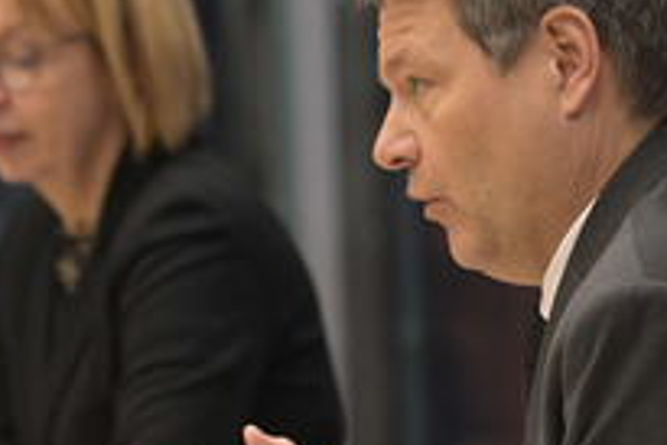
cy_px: 279
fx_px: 9771
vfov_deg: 2.6
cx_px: 340
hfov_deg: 3.9
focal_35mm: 527
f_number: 5.6
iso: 3200
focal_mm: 240
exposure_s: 1/320
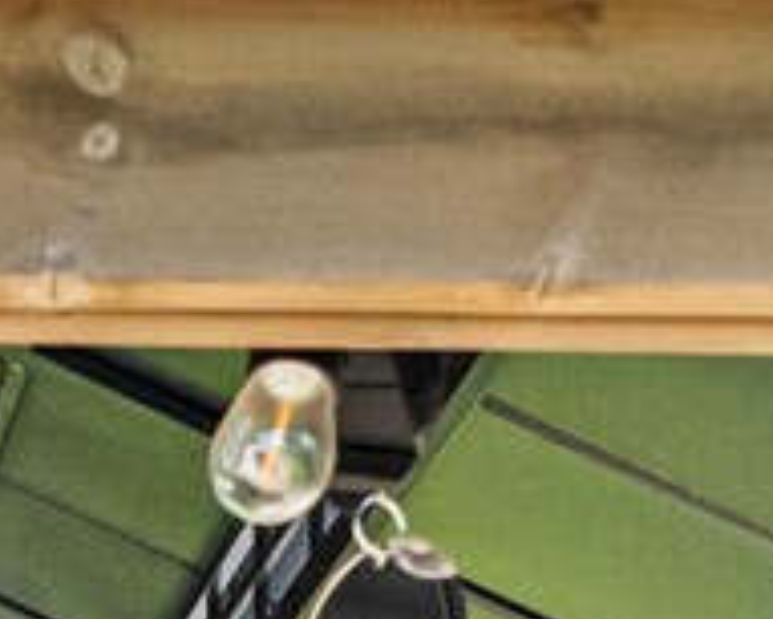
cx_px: -496
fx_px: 3044
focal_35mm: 133
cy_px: 1772
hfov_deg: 13.4
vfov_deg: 9.5
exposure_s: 1/1000
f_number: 5.6
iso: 1600
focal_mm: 16
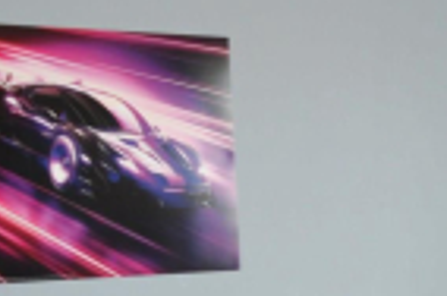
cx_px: 903
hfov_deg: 12.6
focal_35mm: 143
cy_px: 343
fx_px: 1772
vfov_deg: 9.4
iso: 100
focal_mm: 18
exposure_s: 1/25
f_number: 3.5
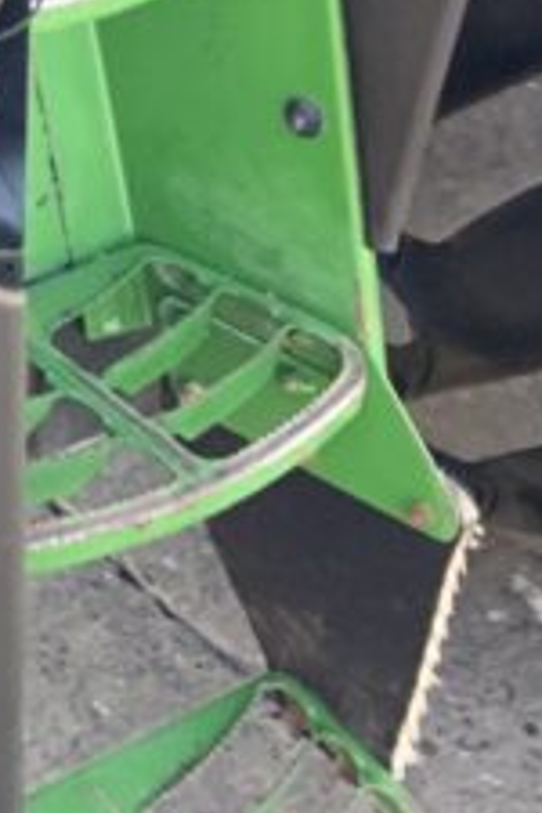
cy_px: -546
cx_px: -687
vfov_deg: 13.7
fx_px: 3094
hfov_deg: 9.1
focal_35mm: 137
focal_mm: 3
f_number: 1.8
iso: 32
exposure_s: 1/122
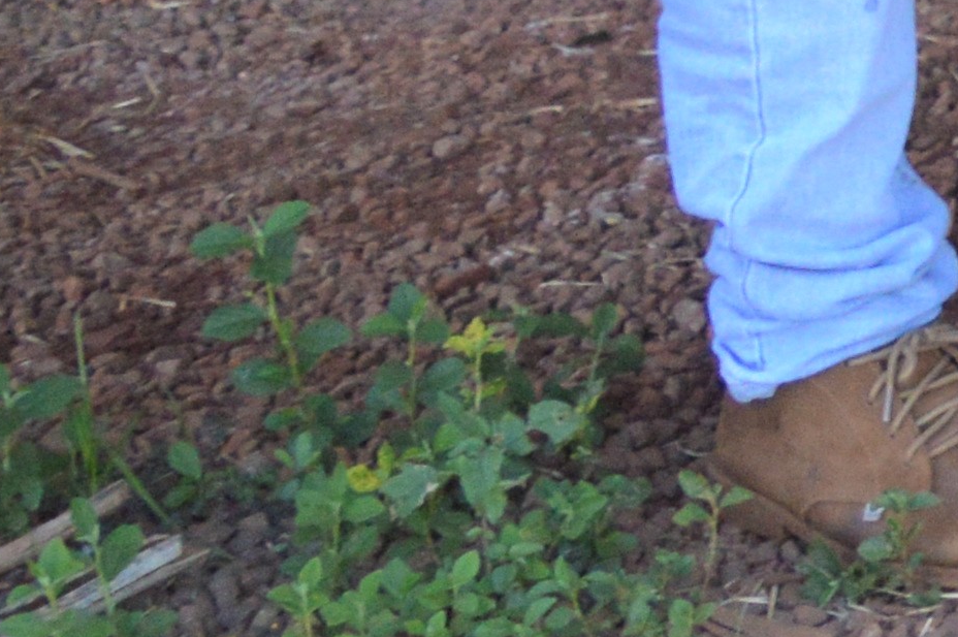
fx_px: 5690
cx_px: 3074
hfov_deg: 8.0
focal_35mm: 214
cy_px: -1376
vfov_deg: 5.9
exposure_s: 1/500
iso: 720
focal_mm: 22
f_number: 3.8
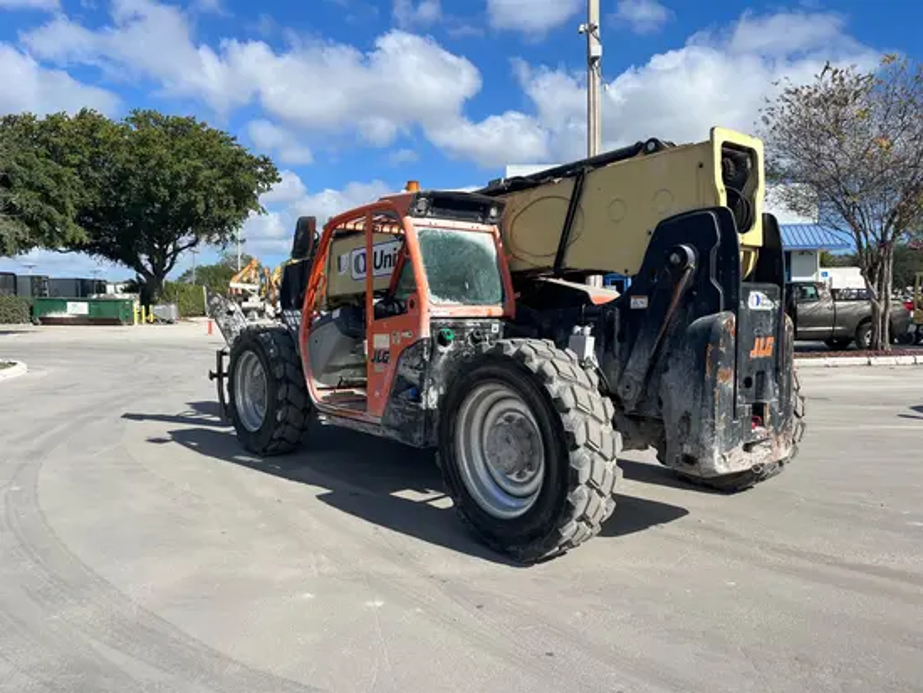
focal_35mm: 26
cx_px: 462
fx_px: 694
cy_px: 346
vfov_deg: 53.1
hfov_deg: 67.3
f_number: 1.6
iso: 50
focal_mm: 5.1
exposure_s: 1/4484
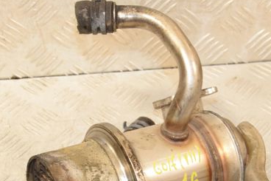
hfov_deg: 20.6
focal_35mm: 99
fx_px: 745
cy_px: 139
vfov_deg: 13.8
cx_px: 164
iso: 1600
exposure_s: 1/200
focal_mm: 38
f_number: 7.1
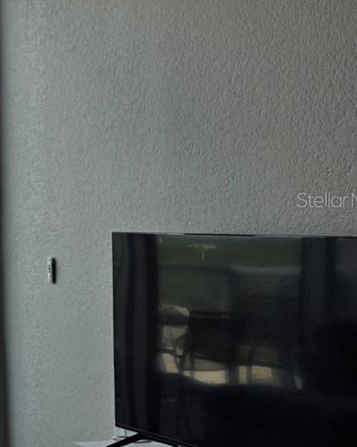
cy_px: 199
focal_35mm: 79
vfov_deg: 24.1
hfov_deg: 15.0
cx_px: -395
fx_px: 1043
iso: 80
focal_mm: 6.3
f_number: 1.7
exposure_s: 1/1497
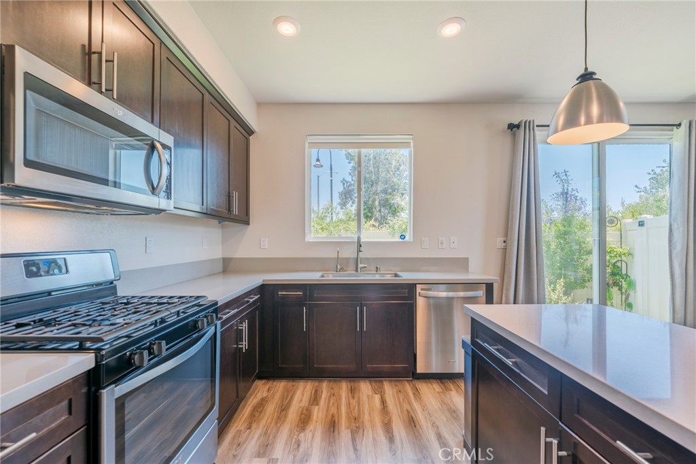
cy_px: 232
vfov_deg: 81.2
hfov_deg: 104.3
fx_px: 271
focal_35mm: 14
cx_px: 348
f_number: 7.1
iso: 100
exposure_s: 1/250
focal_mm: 14
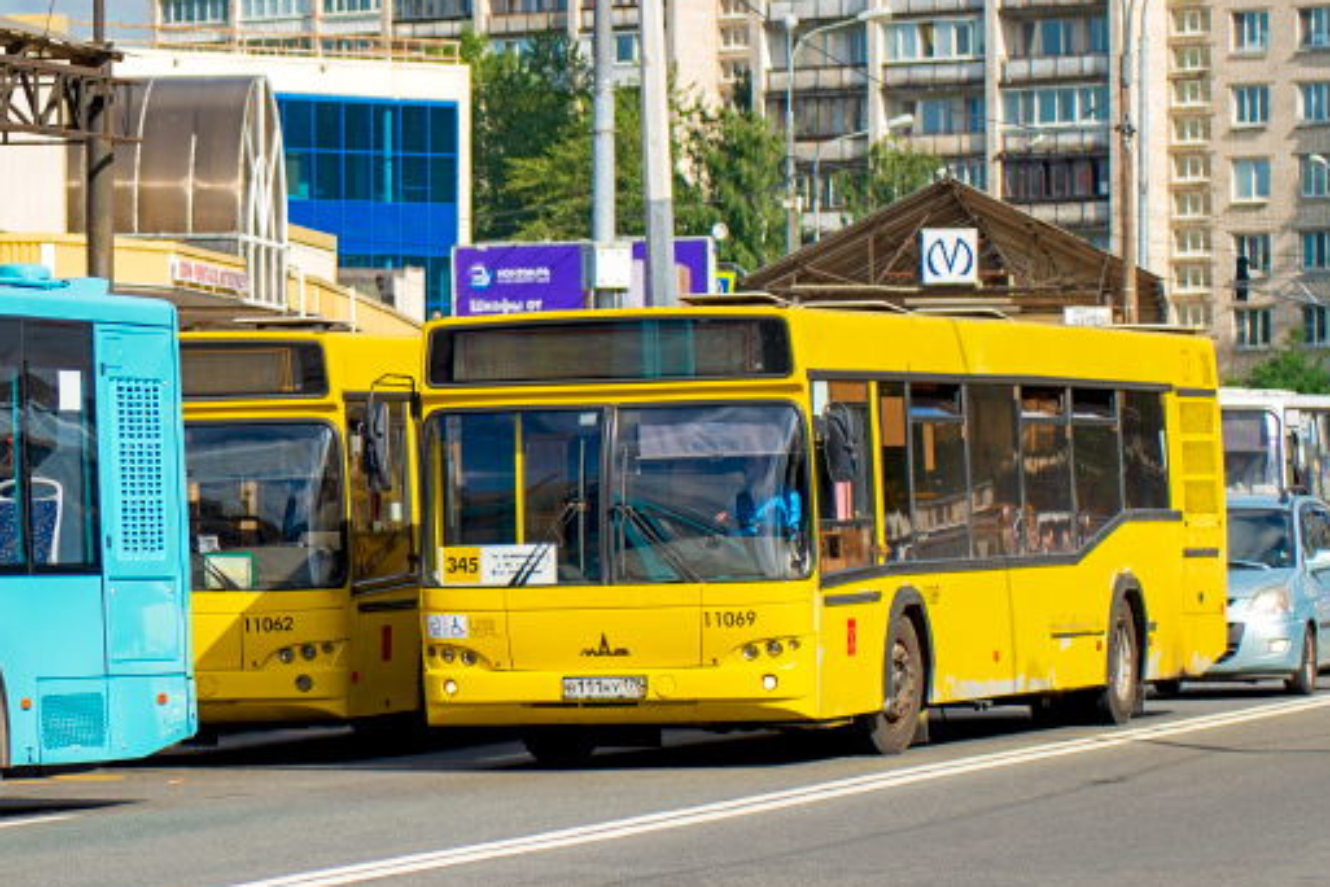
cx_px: -106
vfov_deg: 7.3
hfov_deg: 10.9
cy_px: 340
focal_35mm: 187
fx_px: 6908
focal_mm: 80
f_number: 4.5
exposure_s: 1/2000
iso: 200
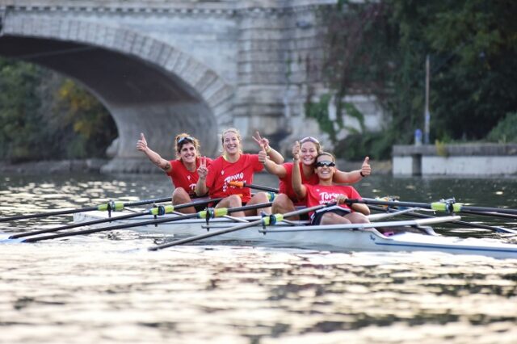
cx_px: 258
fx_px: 2871
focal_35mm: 200
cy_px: 172
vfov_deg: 6.9
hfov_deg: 10.3
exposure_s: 1/640
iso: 1000
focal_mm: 200
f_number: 5
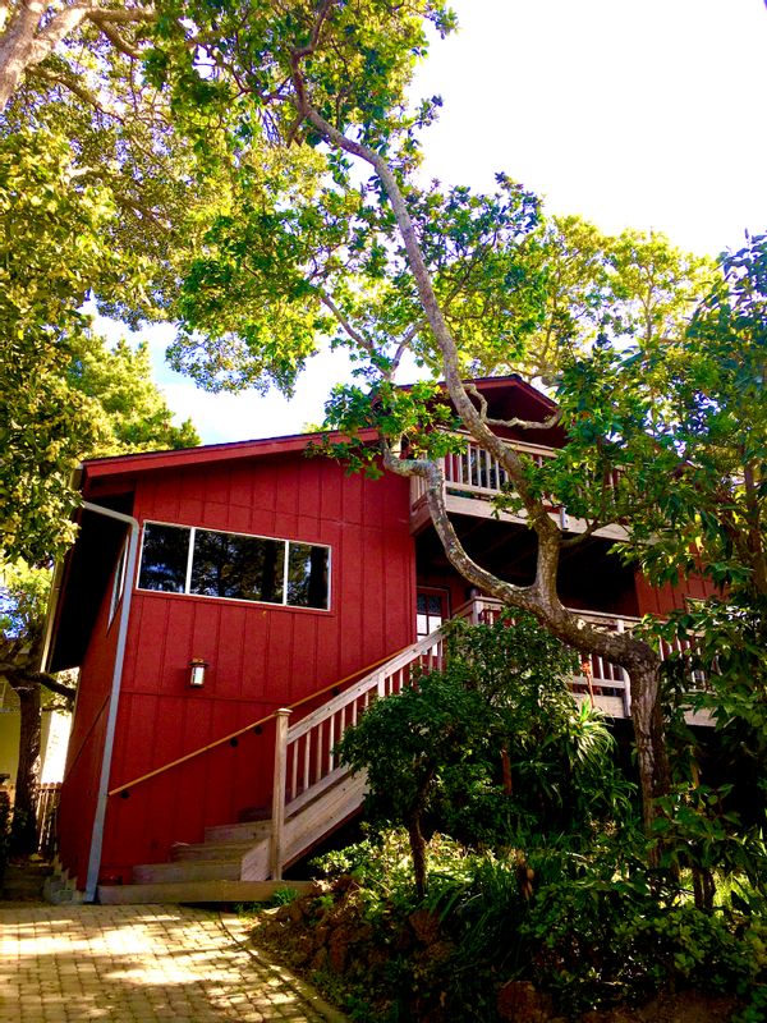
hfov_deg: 48.2
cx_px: 384
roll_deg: +0.6
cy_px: 512
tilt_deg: +26.1
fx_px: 857
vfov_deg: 61.7
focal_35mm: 29
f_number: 2.2
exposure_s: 1/530
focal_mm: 4.15
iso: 25
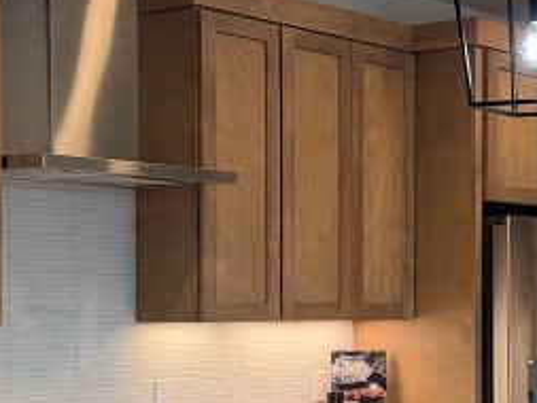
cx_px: 454
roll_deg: +0.5
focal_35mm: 97
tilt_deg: -2.0
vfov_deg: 15.2
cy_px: 327
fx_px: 1505
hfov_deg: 19.9
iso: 160
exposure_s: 1/120
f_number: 1.78
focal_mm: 6.76
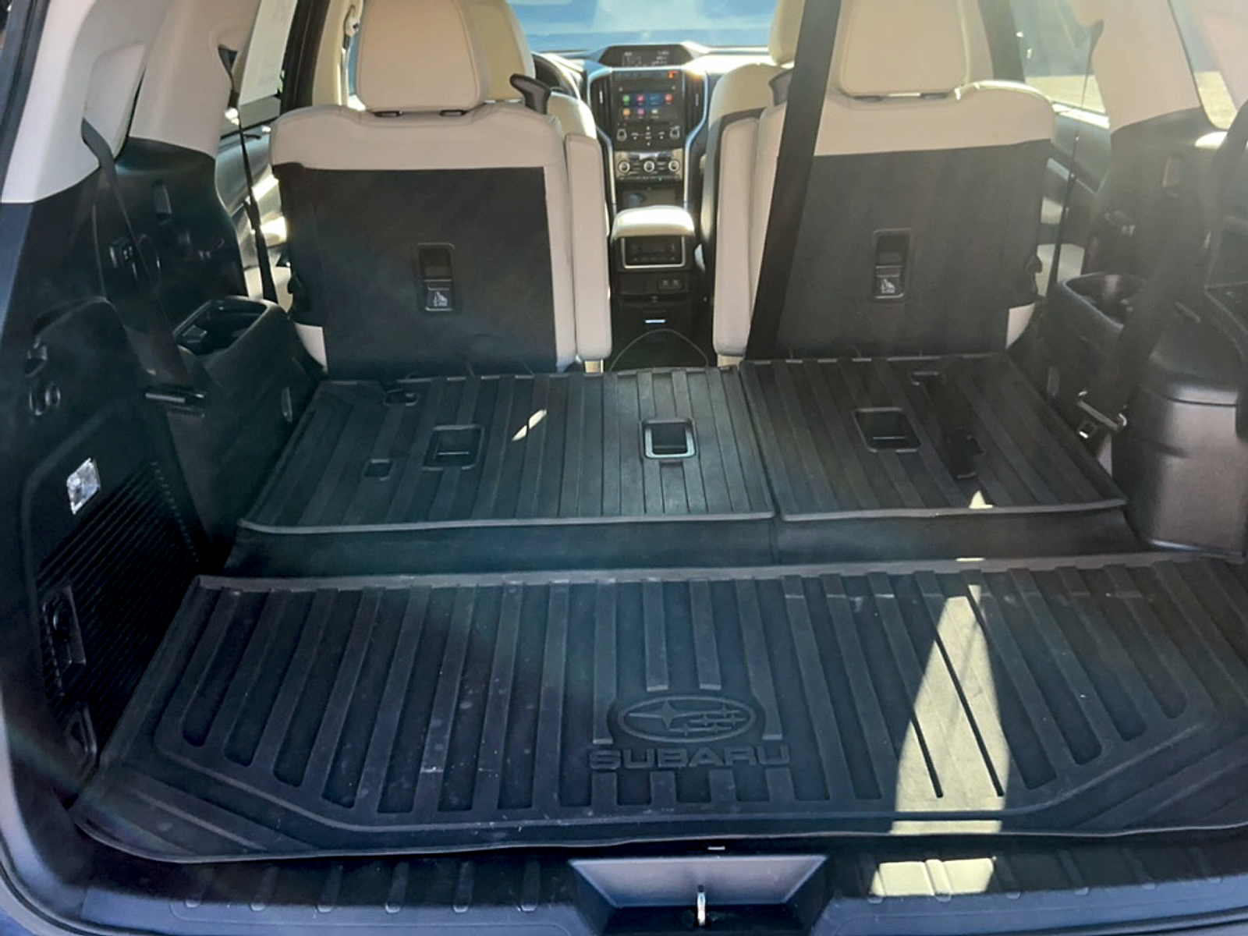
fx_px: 1082
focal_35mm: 30
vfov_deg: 46.8
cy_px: 468
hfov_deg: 60.0
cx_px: 624
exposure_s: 1/120
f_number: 1.8
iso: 64
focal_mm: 3
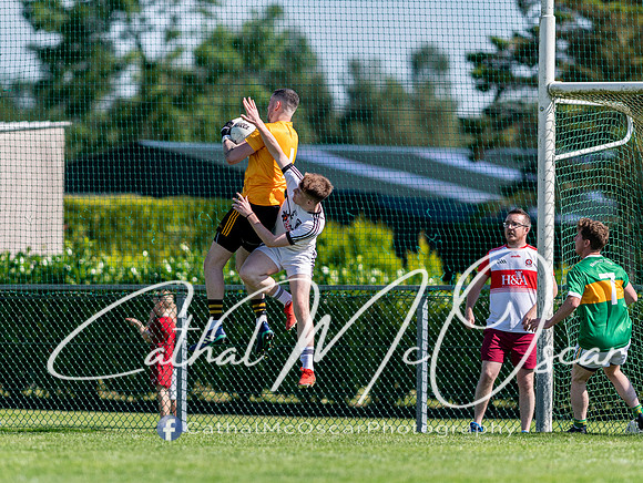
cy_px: 248
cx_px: 258
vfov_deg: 2.8
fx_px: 9882
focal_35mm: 532
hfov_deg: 3.7
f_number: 2.8
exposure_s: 1/2500
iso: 160
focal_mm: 300
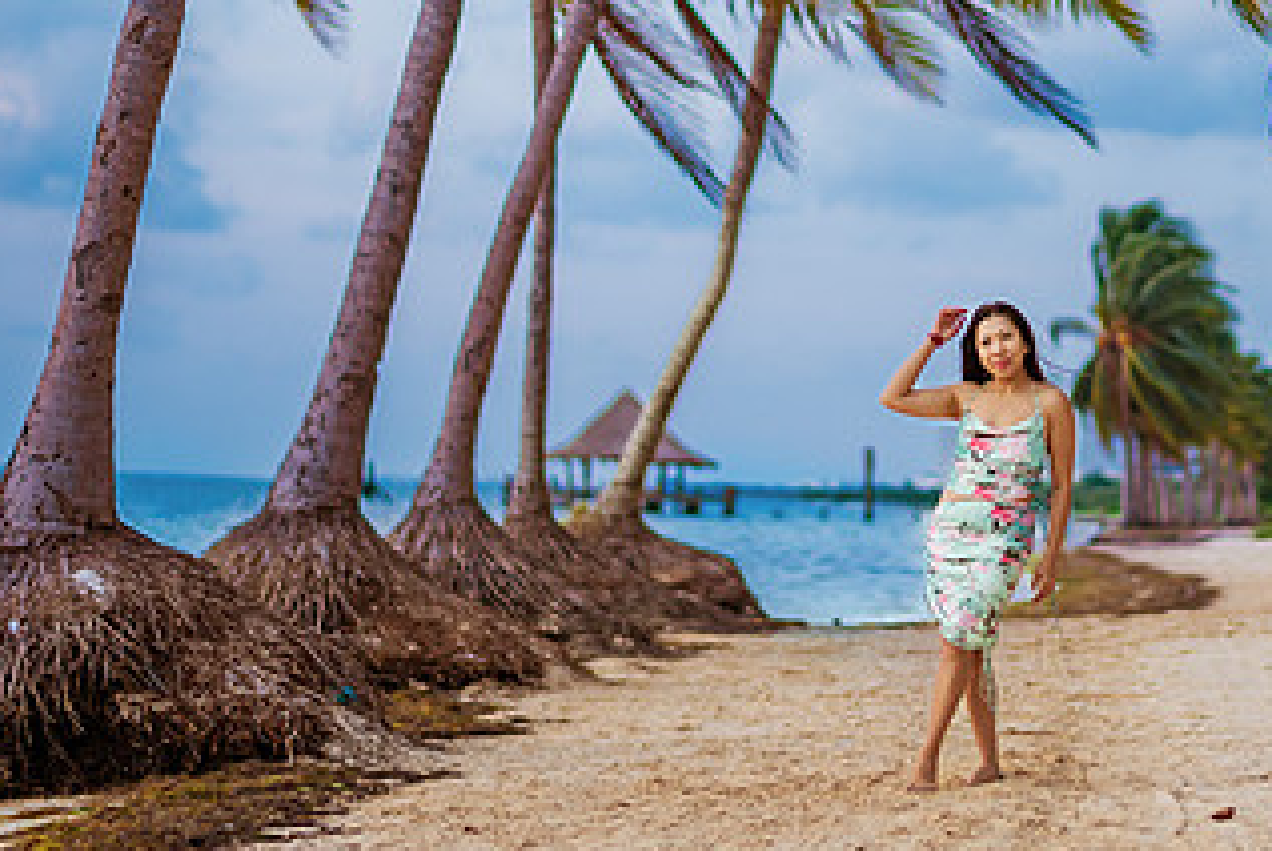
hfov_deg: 19.1
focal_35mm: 106
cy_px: 231
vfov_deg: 12.9
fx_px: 3749
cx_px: 979
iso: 640
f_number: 1.8
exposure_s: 1/5000
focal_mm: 58
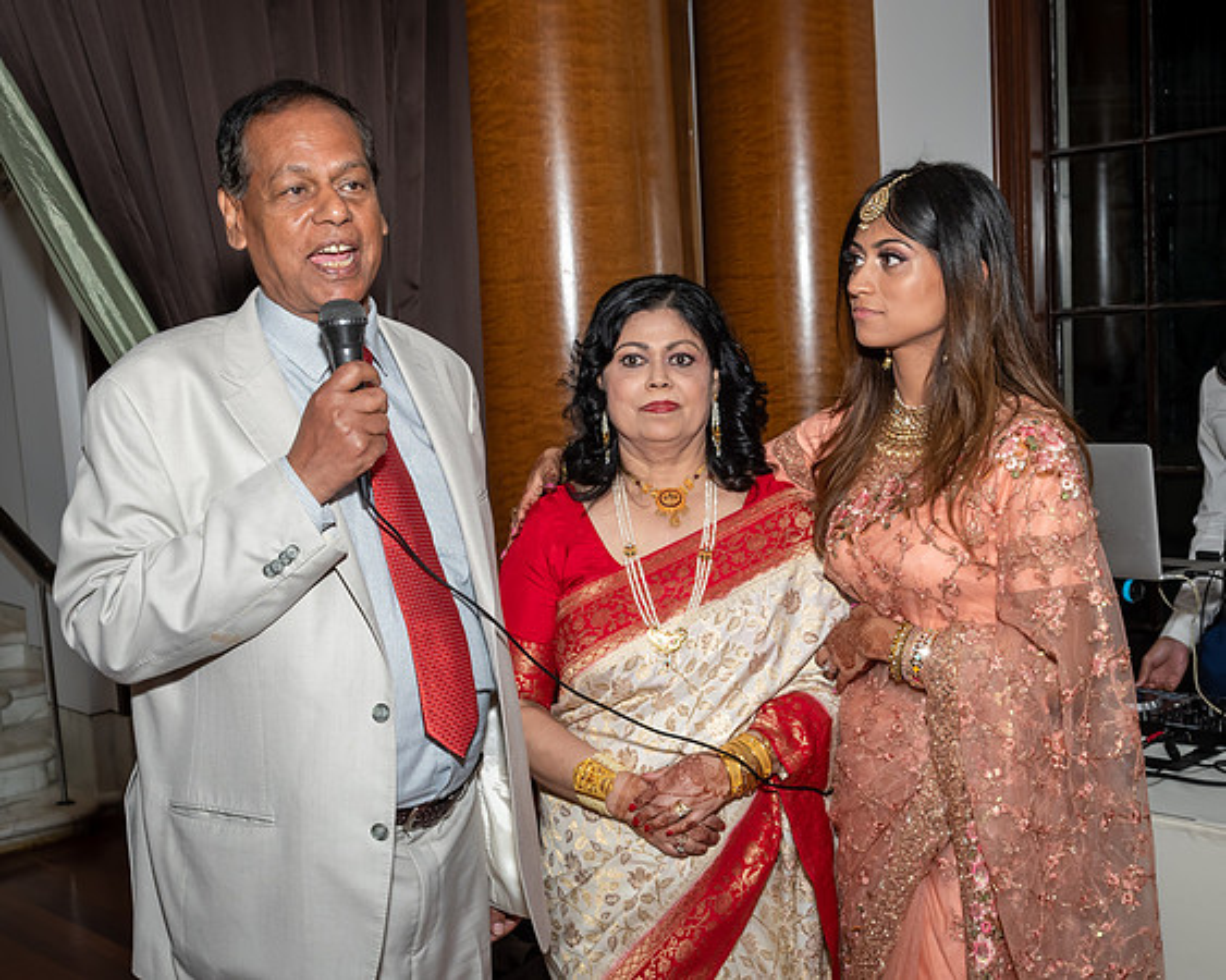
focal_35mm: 47
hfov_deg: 39.2
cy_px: 560
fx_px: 1719
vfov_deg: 31.8
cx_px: 645
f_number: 6.3
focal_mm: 23
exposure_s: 1/250
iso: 500
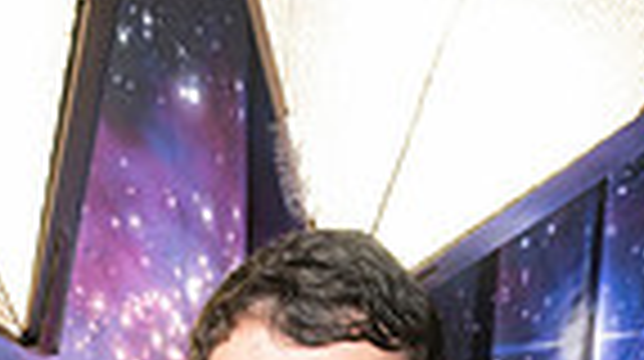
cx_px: 270
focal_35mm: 155
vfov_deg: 7.2
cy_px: 936
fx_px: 2643
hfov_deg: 13.9
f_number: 9
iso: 320
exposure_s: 1/160
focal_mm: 47
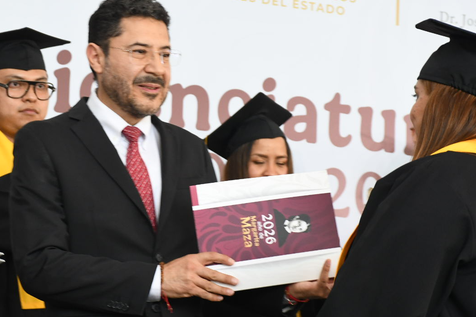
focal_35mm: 173
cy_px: 161
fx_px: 2287
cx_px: 162
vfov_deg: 7.9
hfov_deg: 11.9
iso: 1250
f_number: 8
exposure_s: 1/125
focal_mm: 75
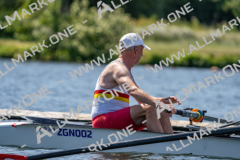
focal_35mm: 415
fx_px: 2767
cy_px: 80
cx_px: 120
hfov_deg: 5.0
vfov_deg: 3.3
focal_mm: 415
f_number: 6.3
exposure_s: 1/2000
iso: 320
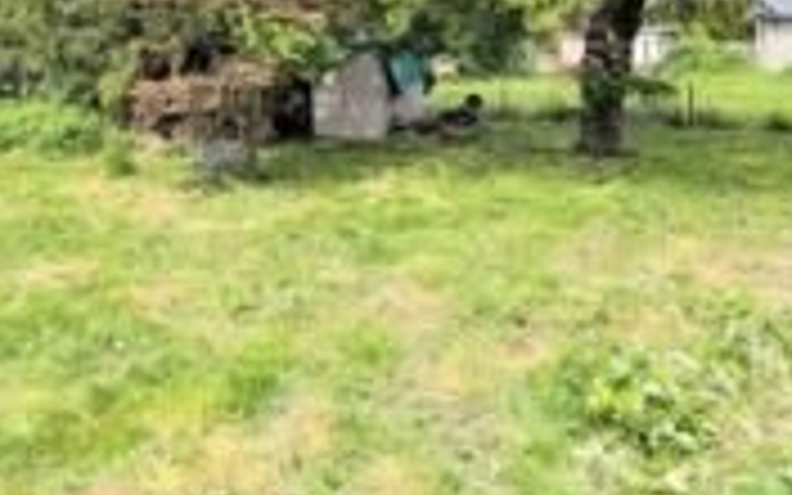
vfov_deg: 38.7
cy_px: 11
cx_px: 207
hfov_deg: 61.4
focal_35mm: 29
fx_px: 626
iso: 55
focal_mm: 2.02
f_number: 1.7
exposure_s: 1/2924
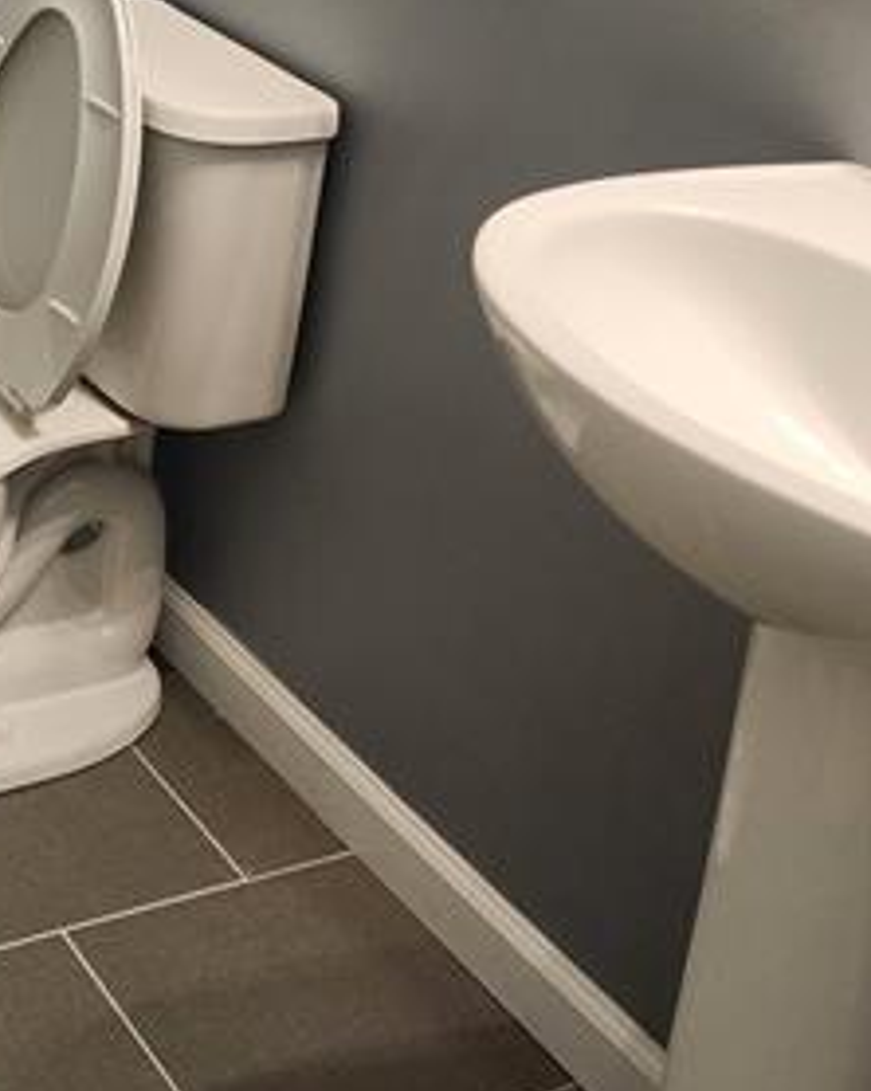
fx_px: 2000
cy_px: -212
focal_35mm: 62
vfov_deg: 27.0
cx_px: -118
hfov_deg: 22.9
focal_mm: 6.4
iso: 320
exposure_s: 1/120
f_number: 1.8
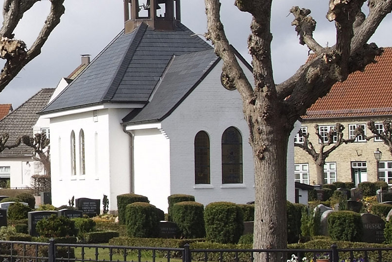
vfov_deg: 14.8
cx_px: -52
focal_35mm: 92
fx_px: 1003
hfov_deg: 20.9
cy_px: 57
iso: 200
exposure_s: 1/350
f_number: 8
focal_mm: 24
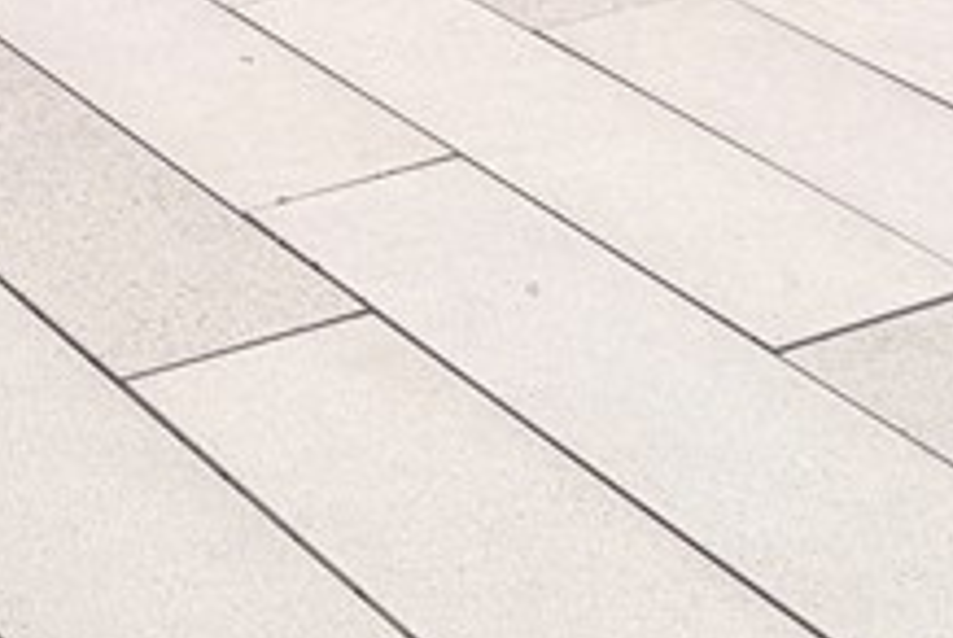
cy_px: -913
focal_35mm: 117
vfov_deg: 10.2
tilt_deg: -4.3
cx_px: 507
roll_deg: +0.1
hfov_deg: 17.5
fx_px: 3101
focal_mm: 6.76
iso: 80
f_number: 1.78
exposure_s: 1/8130
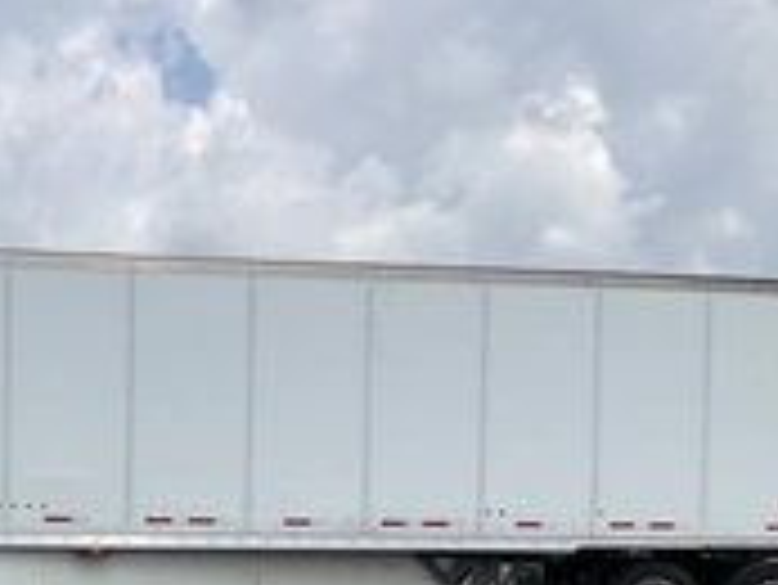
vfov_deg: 21.3
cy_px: 558
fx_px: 1507
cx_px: 27
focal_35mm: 67
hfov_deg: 27.5
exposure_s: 1/2801
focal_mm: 3
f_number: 1.8
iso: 25
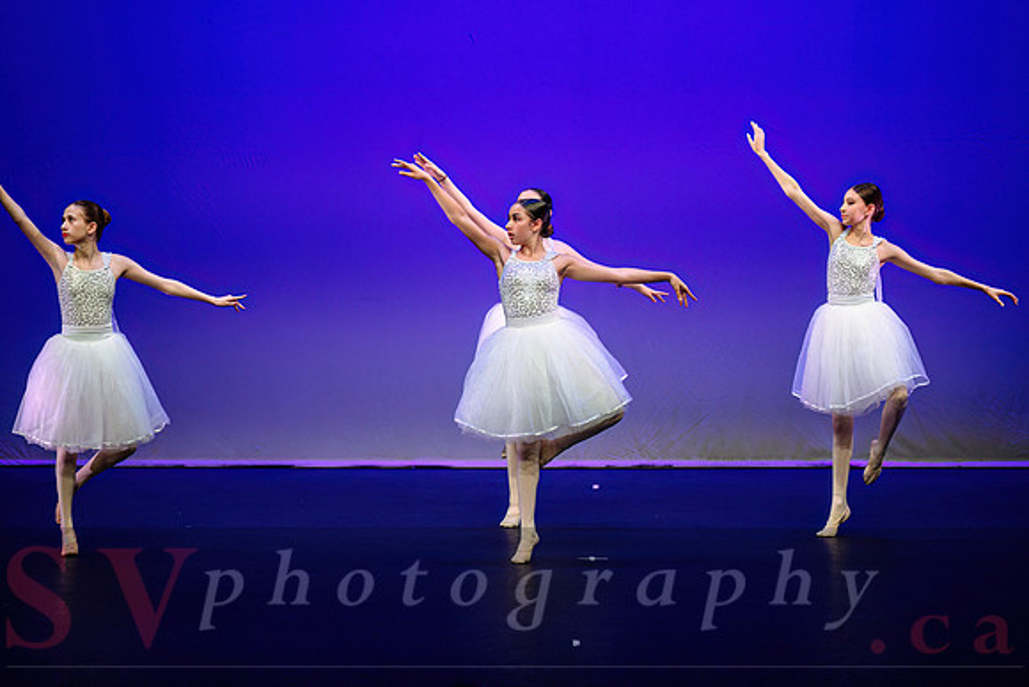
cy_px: 365
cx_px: 559
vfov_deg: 9.6
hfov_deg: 14.3
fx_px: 4108
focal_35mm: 144
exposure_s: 1/800
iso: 1600
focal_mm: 130
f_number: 2.8
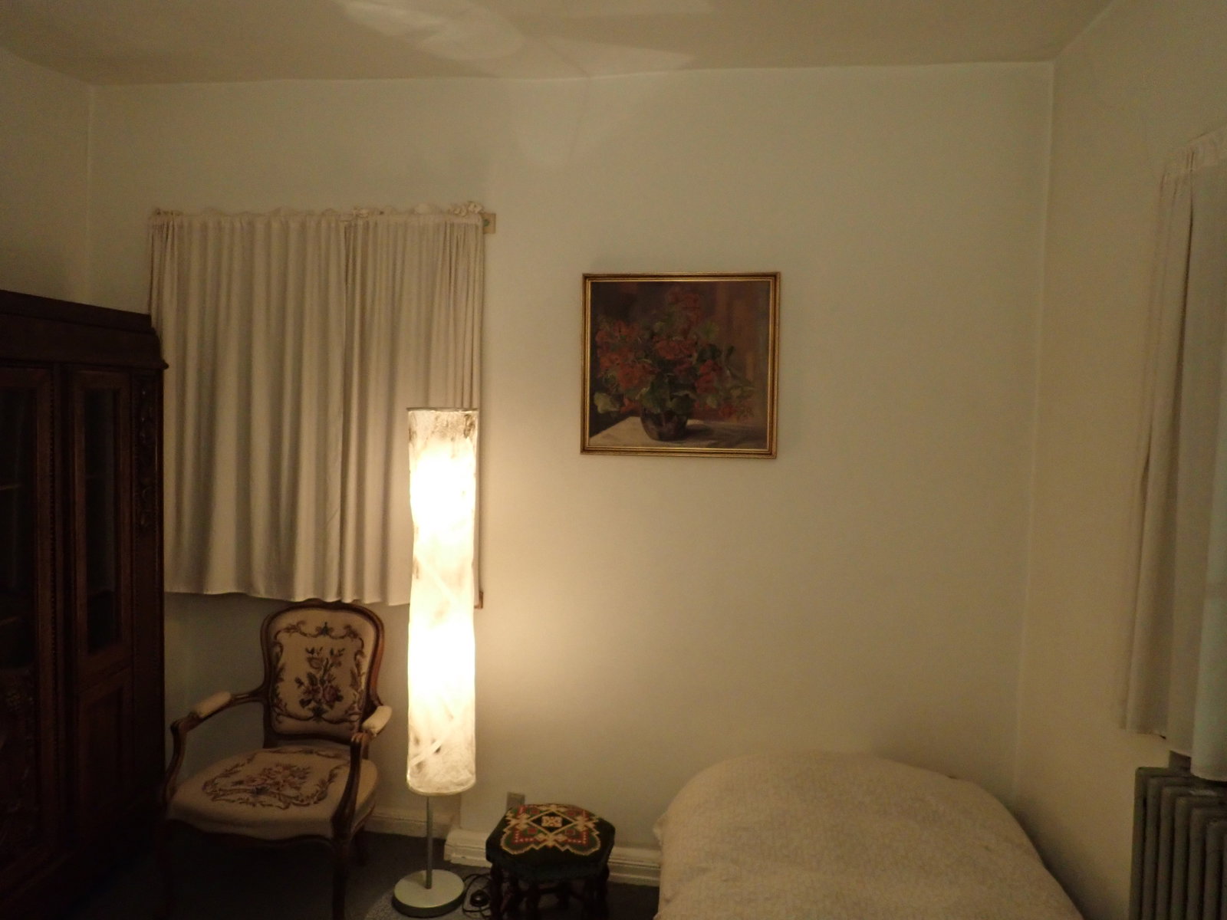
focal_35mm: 25
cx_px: 614
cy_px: 460
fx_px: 886
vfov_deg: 54.9
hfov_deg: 69.4
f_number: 2
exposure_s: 1/30
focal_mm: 4.5
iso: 500
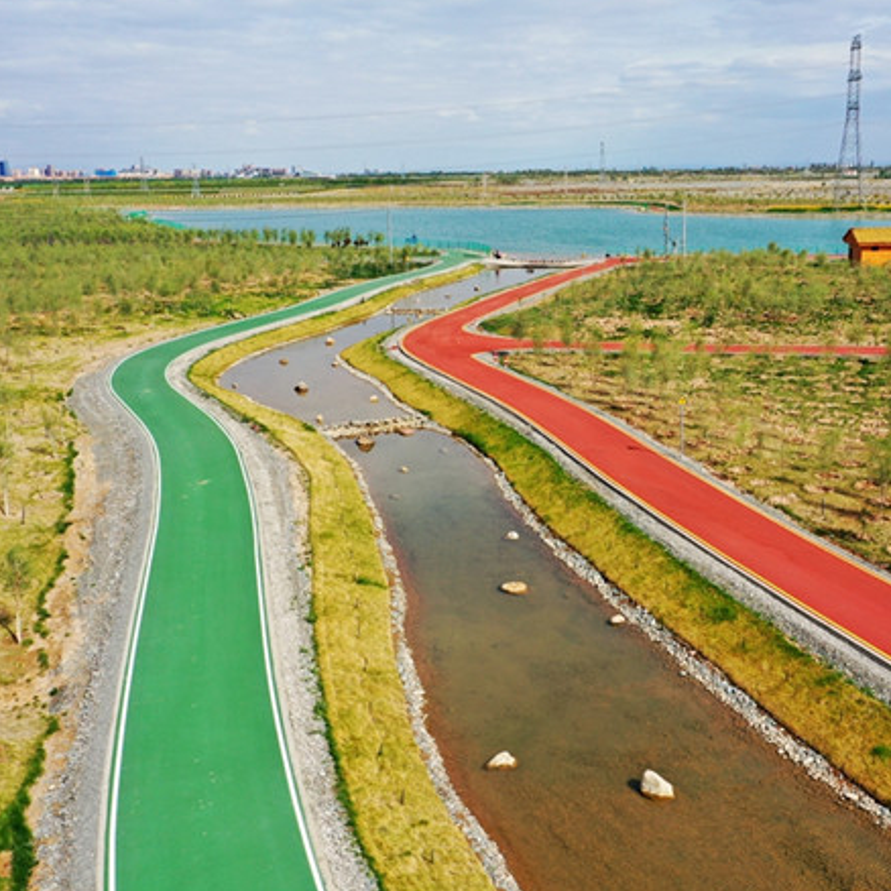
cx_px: 561
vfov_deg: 43.8
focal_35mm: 38
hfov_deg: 43.5
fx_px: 1107
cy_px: 427
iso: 100
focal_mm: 10.26
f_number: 6.3
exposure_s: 1/500
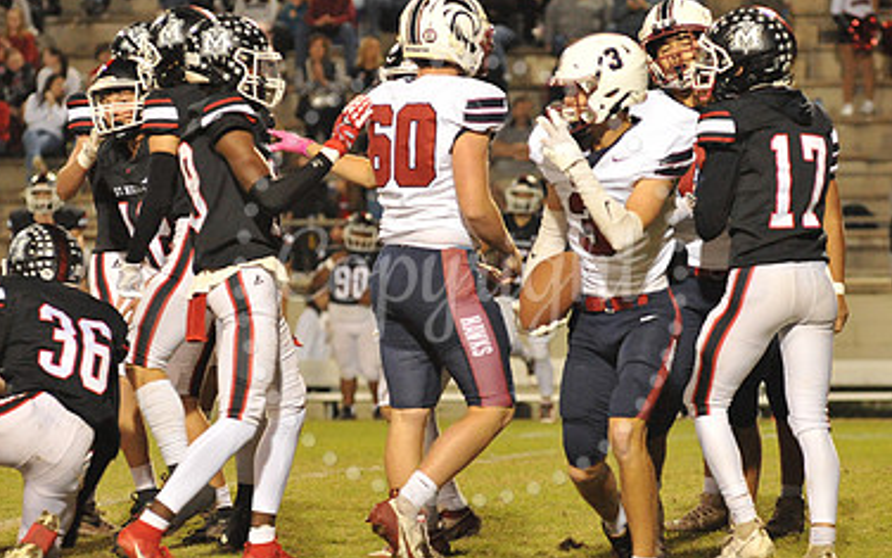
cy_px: 278
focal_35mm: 291
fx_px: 7074
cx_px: 460
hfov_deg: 7.2
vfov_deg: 4.5
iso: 6400
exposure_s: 1/200
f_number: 5
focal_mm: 185
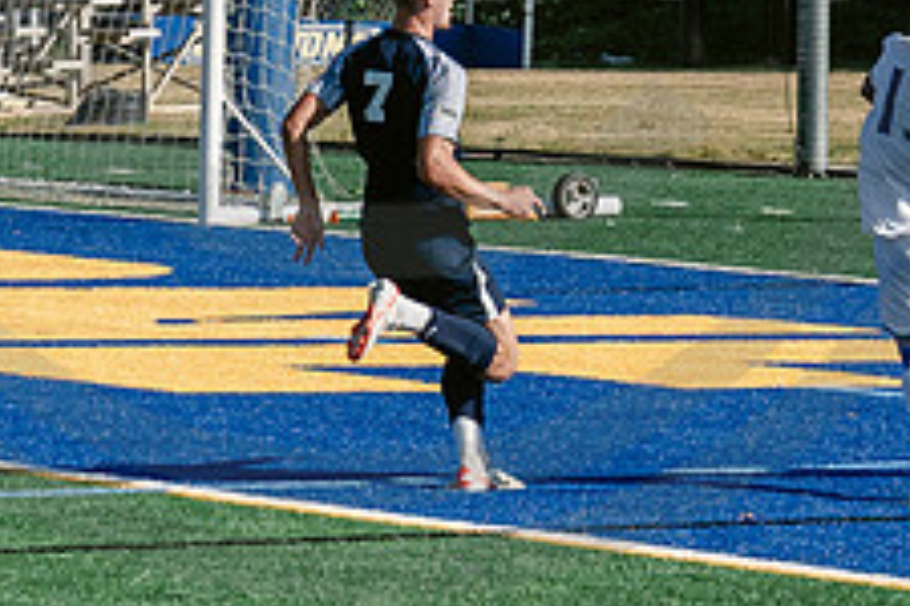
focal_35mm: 369
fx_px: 9327
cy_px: 251
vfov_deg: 3.7
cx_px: 673
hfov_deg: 5.6
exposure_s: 1/2500
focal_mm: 70
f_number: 5.6
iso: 640
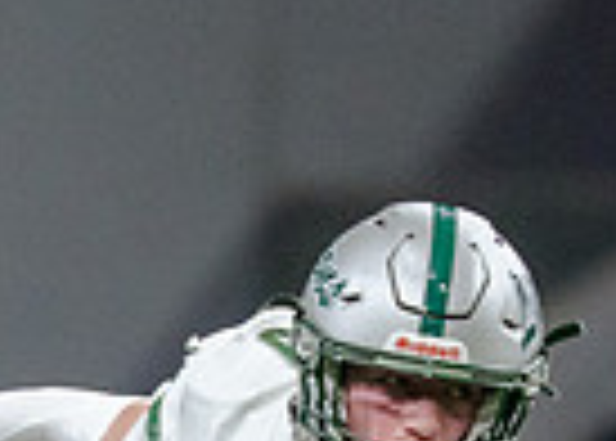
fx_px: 23682
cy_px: 865
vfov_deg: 1.1
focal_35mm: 1353
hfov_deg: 1.5
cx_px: -720
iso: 3200
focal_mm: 200
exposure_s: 1/1250
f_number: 2.8
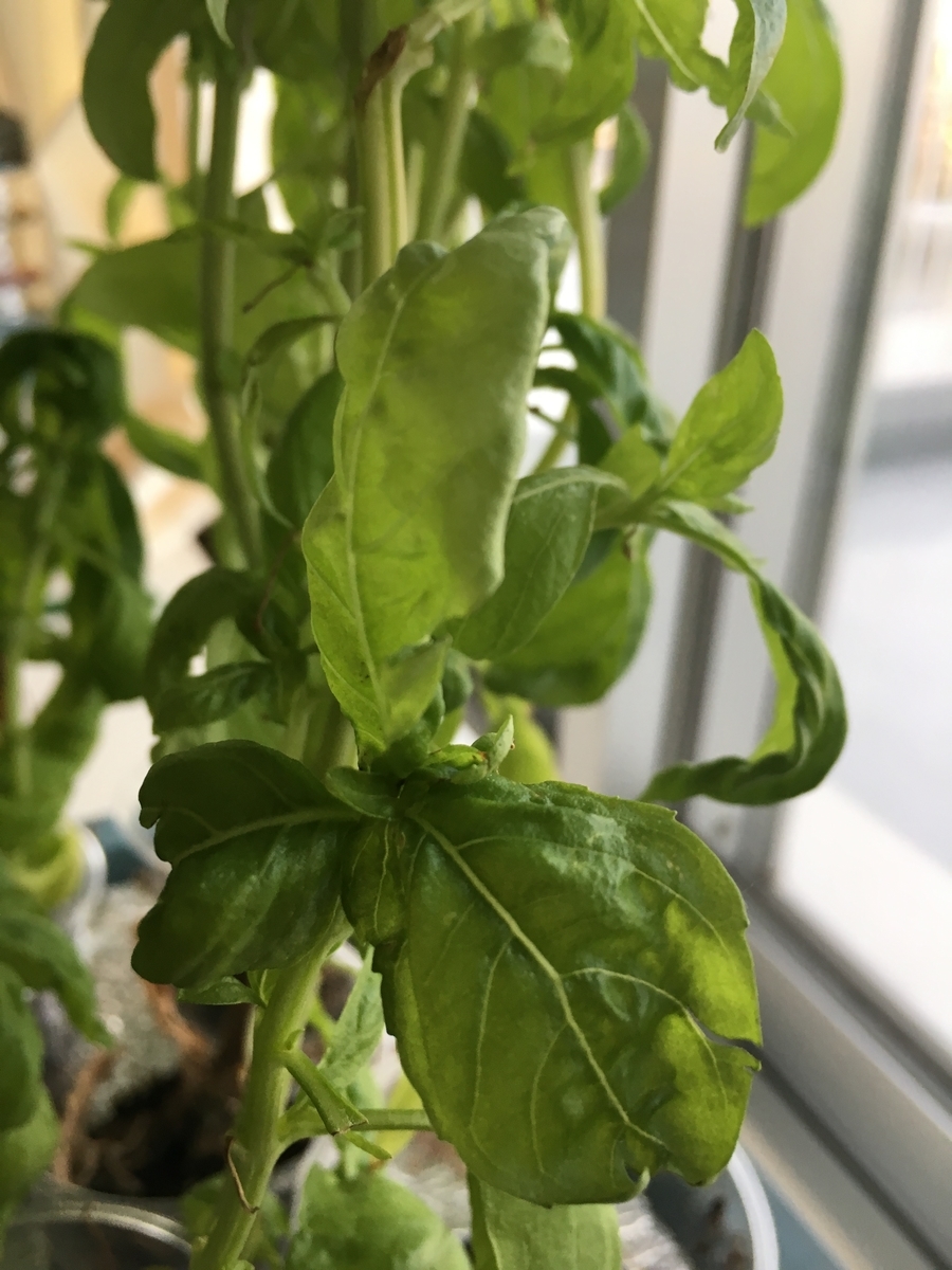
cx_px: 476
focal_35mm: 29
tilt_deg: -26.5
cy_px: 635
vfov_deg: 61.7
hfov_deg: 48.2
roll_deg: -2.3
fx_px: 1063
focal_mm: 4.15
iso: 25
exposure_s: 1/30
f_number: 2.2
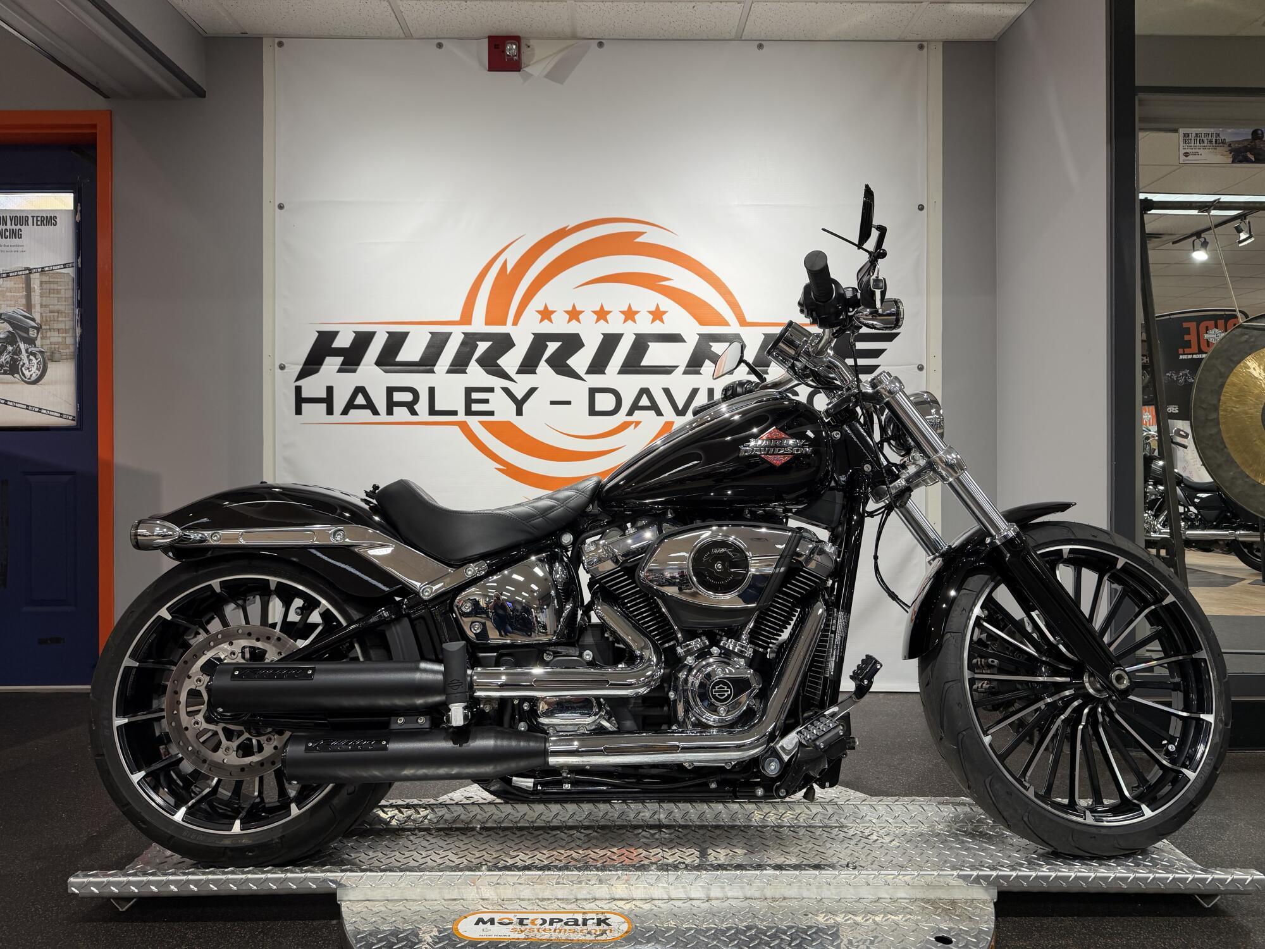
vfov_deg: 56.8
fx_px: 877
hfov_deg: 71.6
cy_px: 474
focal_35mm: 24
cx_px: 632
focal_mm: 6.76
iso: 100
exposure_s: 1/60
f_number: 1.78
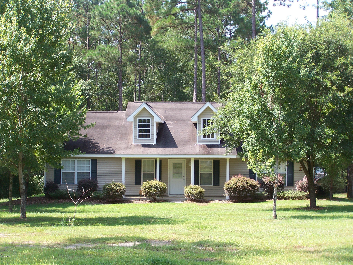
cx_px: 176
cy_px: 132
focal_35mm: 67
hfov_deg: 29.0
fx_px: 683
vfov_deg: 21.9
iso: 80
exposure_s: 1/250
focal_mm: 11.1
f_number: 3.2
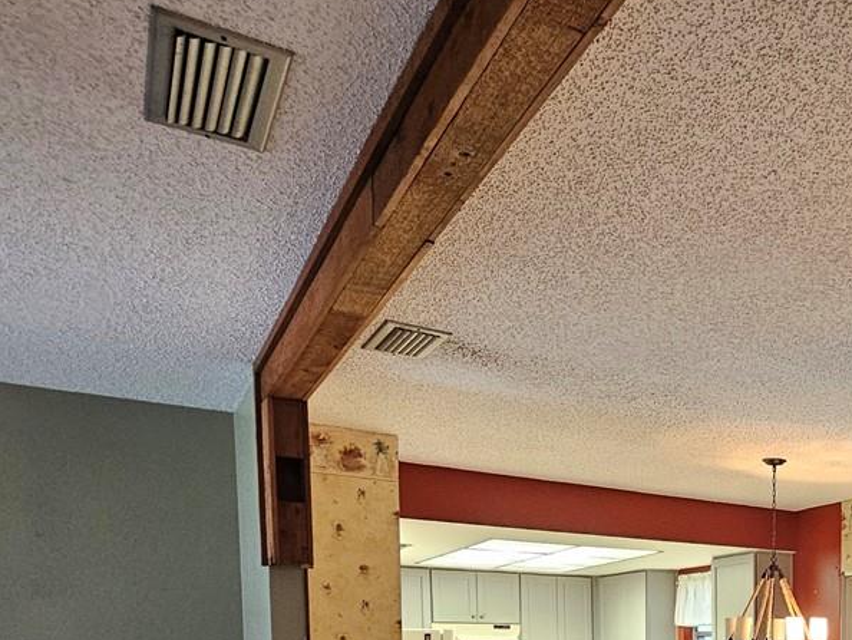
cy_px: 726
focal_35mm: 35
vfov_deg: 34.4
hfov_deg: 45.6
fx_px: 862
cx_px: 825
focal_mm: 2.2
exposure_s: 1/30
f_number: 2.2
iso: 400
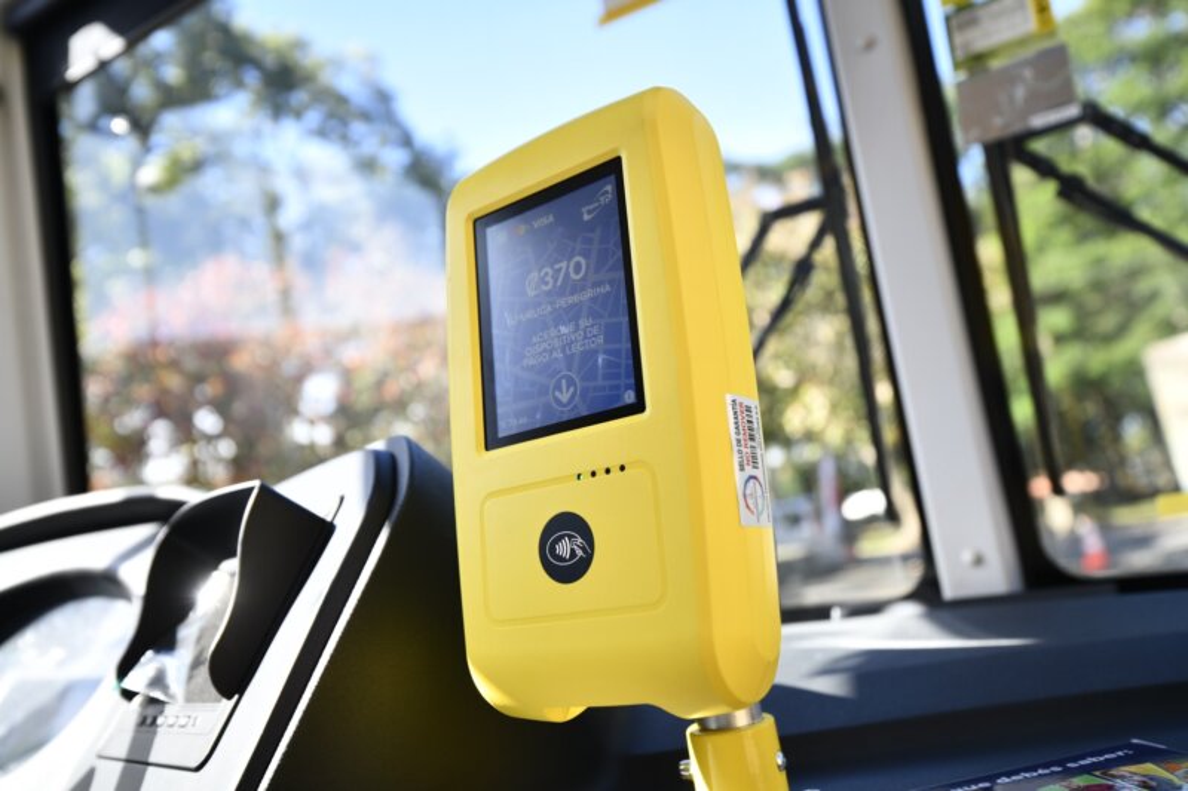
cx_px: 594
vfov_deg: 38.9
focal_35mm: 34
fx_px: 1122
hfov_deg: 55.8
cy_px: 396
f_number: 4
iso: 100
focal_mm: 34
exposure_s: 1/125
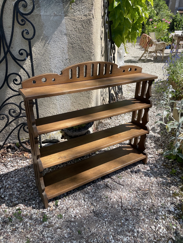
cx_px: 92
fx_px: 183
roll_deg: +0.5
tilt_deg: -27.6
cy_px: 122
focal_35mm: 26
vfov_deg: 67.3
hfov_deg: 53.1
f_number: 1.6
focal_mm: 4.2
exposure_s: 1/1171
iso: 32
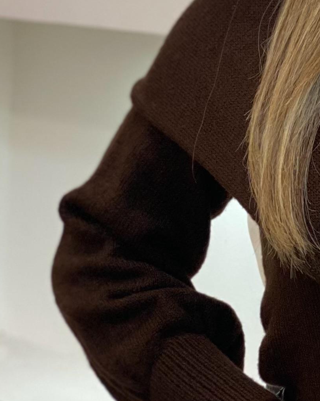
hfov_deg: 7.5
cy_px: 234
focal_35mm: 202
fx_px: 2392
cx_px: 492
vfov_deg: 9.6
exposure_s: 1/100
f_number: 2
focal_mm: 6
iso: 100
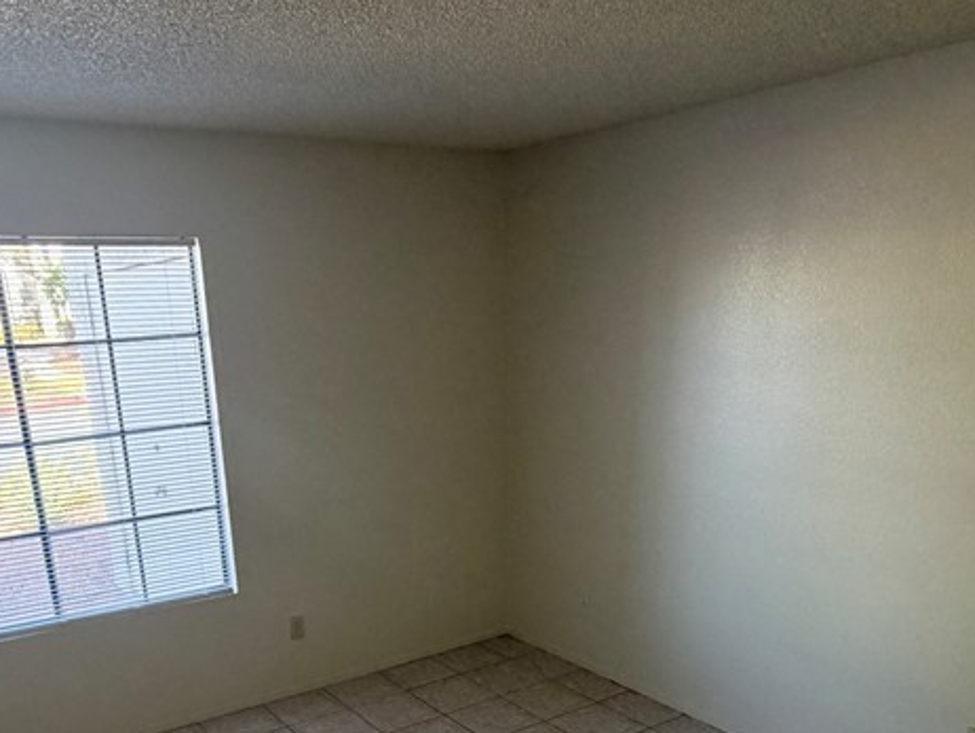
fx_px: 874
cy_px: 621
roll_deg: +2.8
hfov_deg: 58.0
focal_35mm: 31
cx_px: 409
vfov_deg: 42.7
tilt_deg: -18.8
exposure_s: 1/121
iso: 250
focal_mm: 2.22
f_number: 2.2
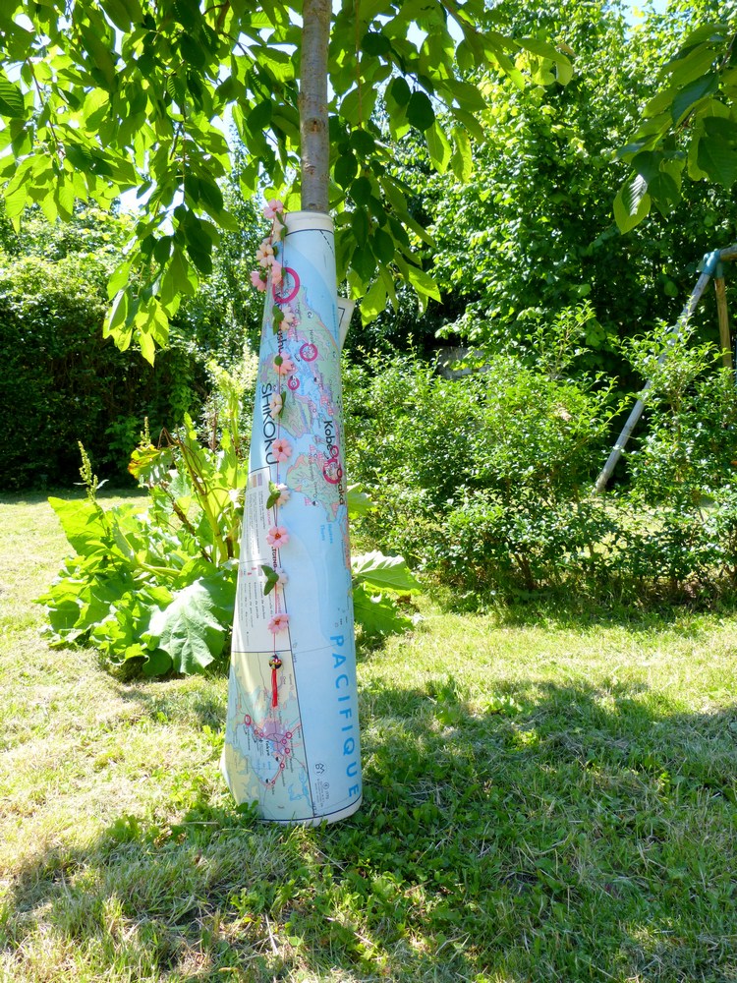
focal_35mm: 25
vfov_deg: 69.4
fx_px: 710
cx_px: 368
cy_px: 492
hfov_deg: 54.9
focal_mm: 4.5
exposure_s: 1/320
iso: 100
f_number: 4
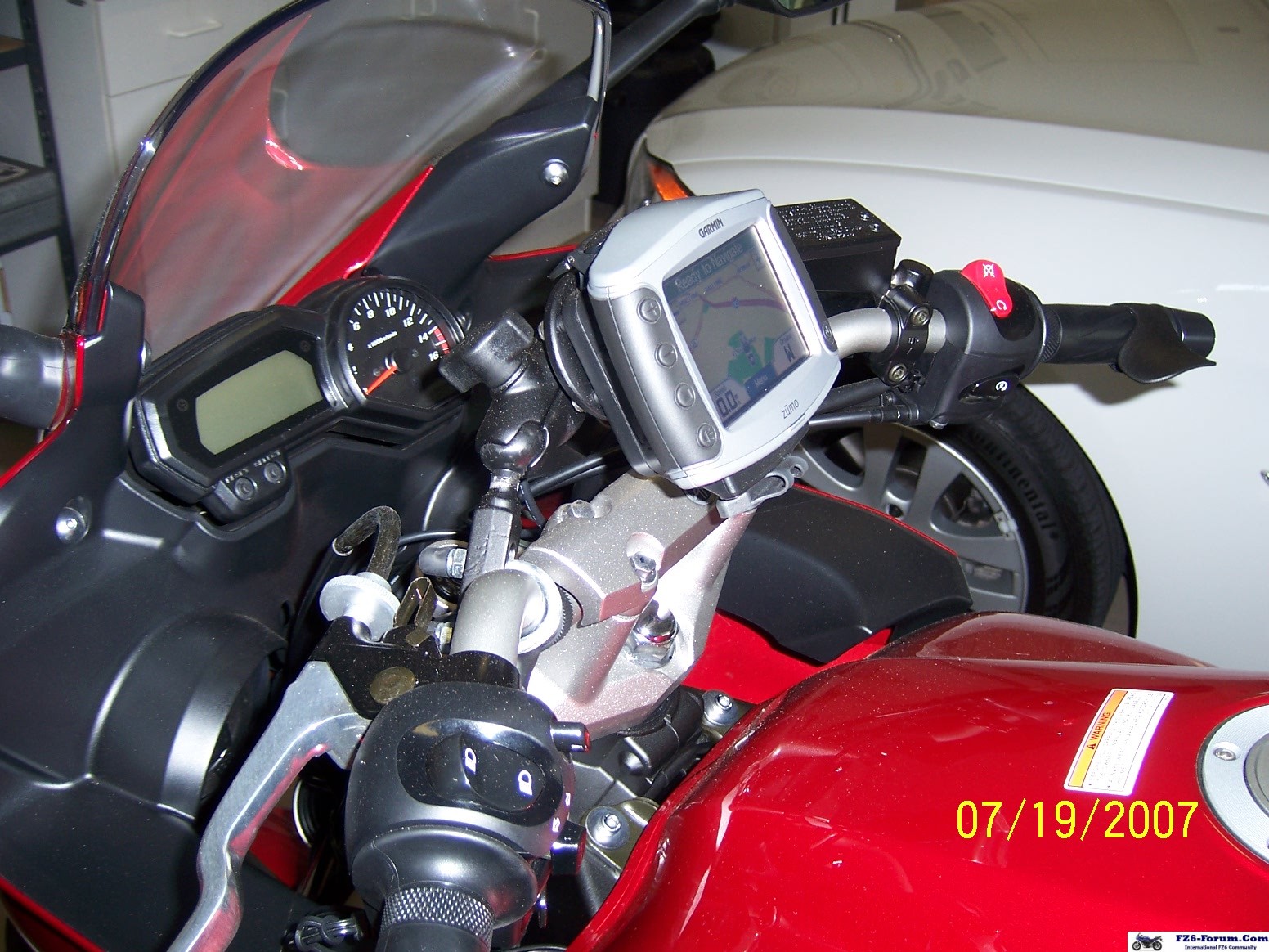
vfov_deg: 39.7
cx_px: 634
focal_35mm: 36
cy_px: 476
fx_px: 1320
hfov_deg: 51.4
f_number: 2.8
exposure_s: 1/60
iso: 80
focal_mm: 6.2
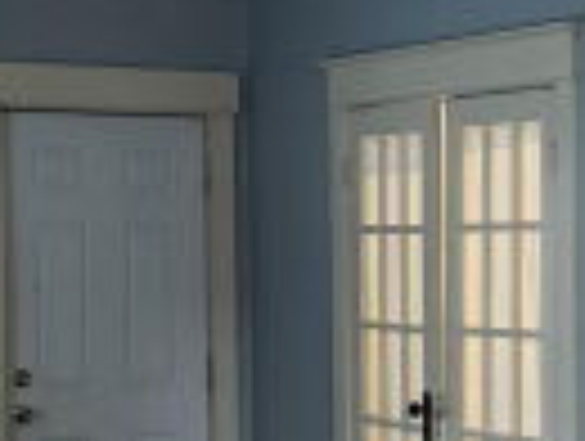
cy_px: 374
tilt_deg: -3.6
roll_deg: -0.4
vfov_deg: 12.0
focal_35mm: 123
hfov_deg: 15.7
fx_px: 2083
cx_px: 560
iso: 400
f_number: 1.78
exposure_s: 1/60
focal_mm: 6.76
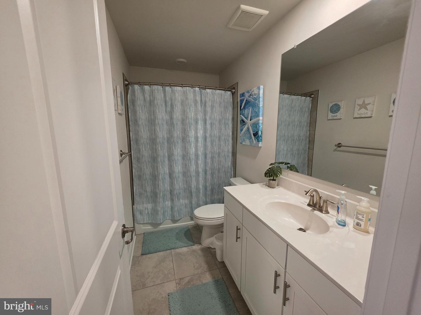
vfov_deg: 89.9
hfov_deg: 106.2
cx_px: 210
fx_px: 158
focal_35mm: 13
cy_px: 158
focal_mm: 2.2
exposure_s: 1/120
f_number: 1.9
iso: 250
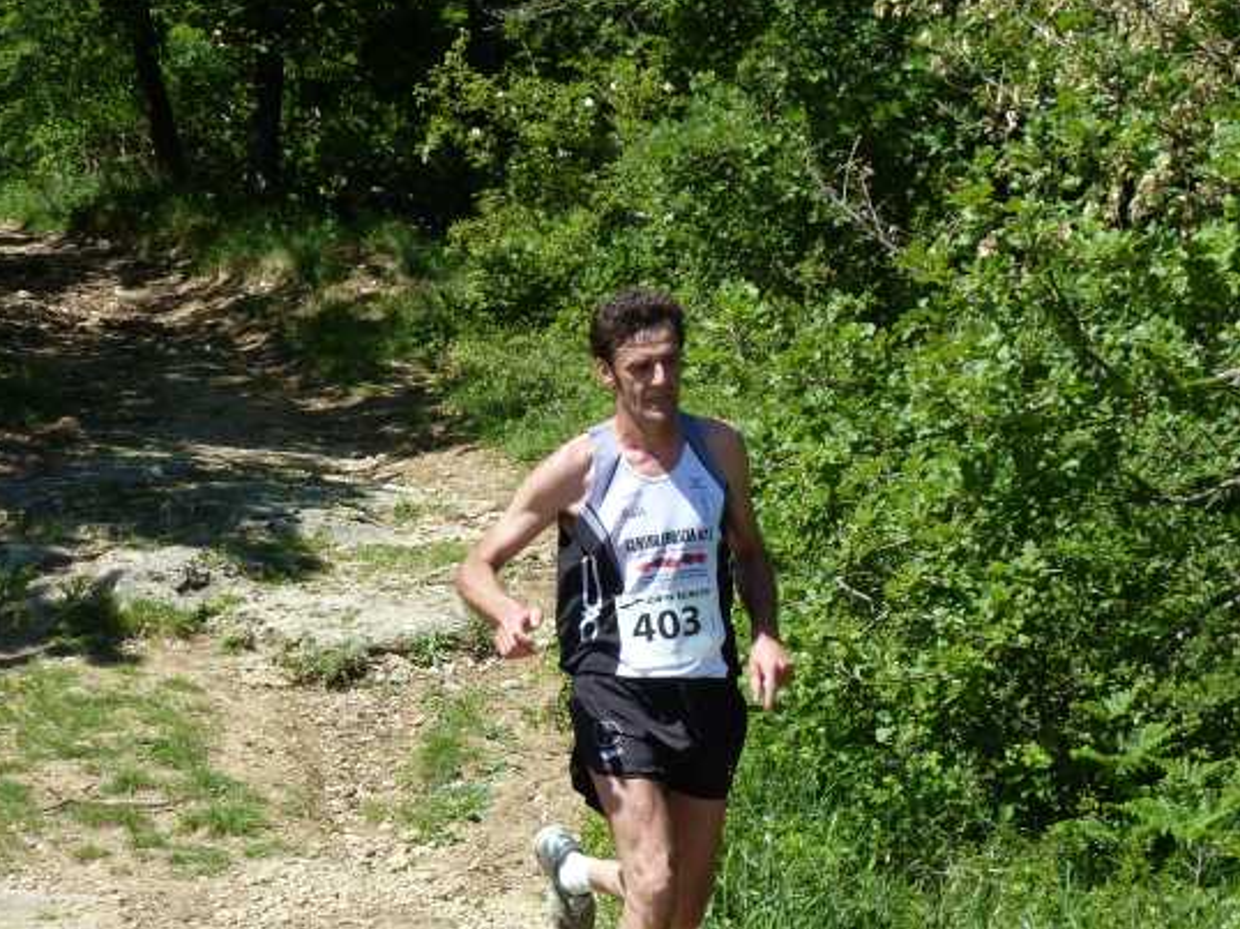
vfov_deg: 13.7
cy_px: 577
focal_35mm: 108
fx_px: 3867
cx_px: 611
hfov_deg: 18.2
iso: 80
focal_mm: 13.7
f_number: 4.2
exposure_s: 1/320
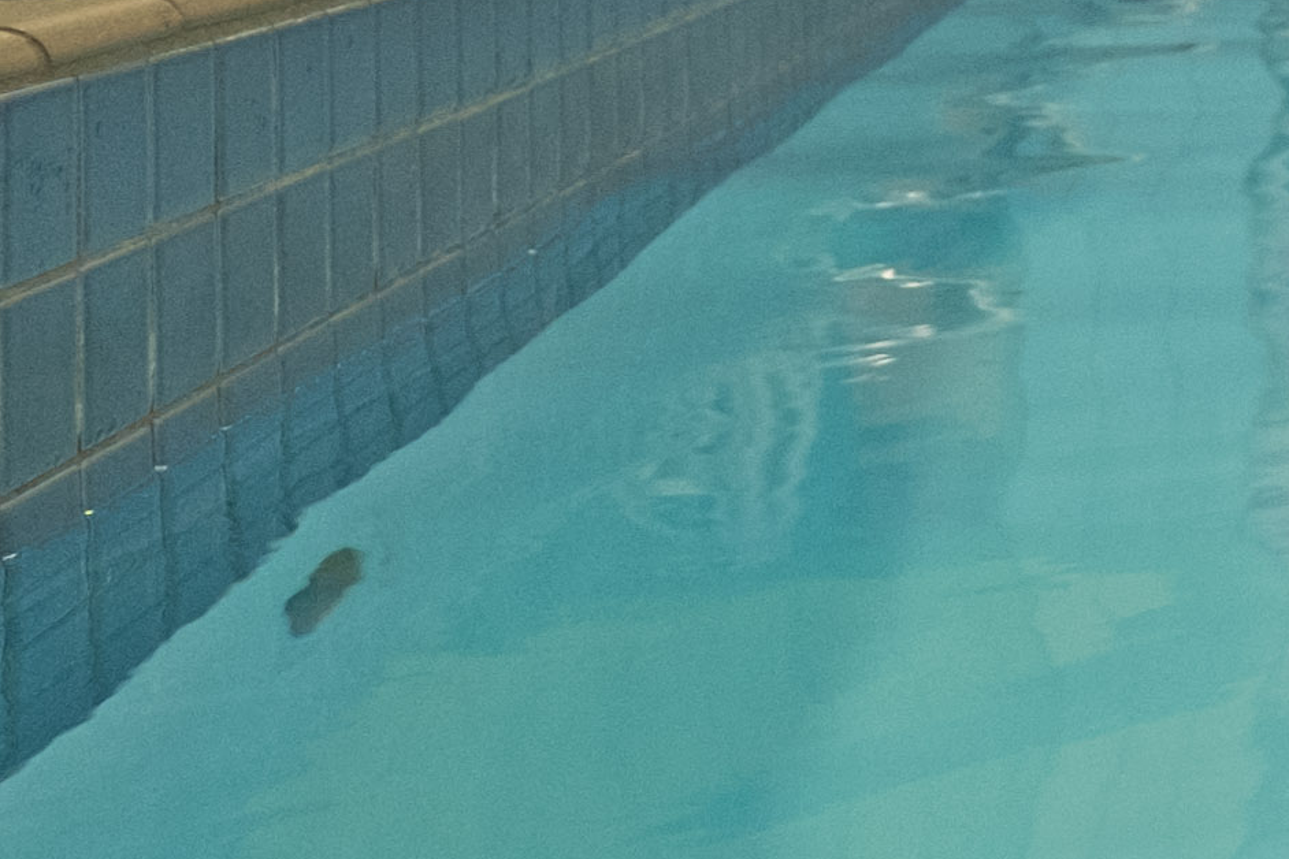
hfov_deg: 17.7
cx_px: 2616
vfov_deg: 16.5
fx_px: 2793
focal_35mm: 78
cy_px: -259
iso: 800
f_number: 4
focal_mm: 10
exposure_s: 1/40
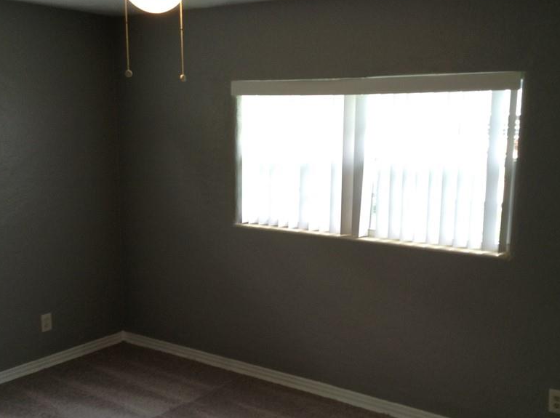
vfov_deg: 32.8
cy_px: 233
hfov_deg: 43.0
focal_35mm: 44
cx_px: 295
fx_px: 711
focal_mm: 3.3
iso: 25
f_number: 2.4
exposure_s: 1/25
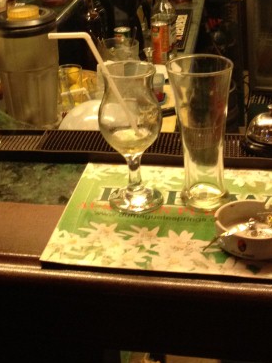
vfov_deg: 25.0
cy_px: -9
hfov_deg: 19.8
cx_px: 77
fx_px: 776
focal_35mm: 74
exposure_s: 1/20
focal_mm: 4.28
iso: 250
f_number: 2.4
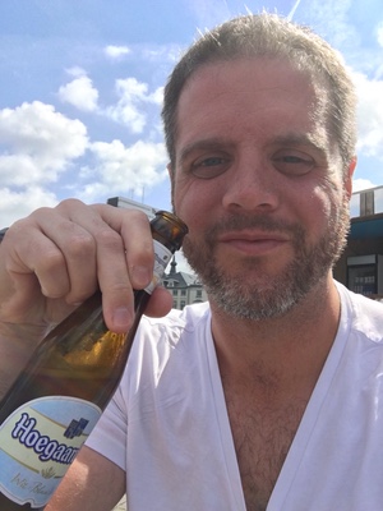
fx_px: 457
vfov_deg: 58.4
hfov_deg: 45.4
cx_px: 192
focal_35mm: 31
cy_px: 256
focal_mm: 2.65
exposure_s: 1/1001
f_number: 2.2
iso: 32
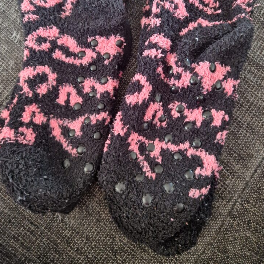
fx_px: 242
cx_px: 133
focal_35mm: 28
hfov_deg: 57.3
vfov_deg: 56.5
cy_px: 96
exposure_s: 1/50
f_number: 1.8
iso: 640
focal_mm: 5.4
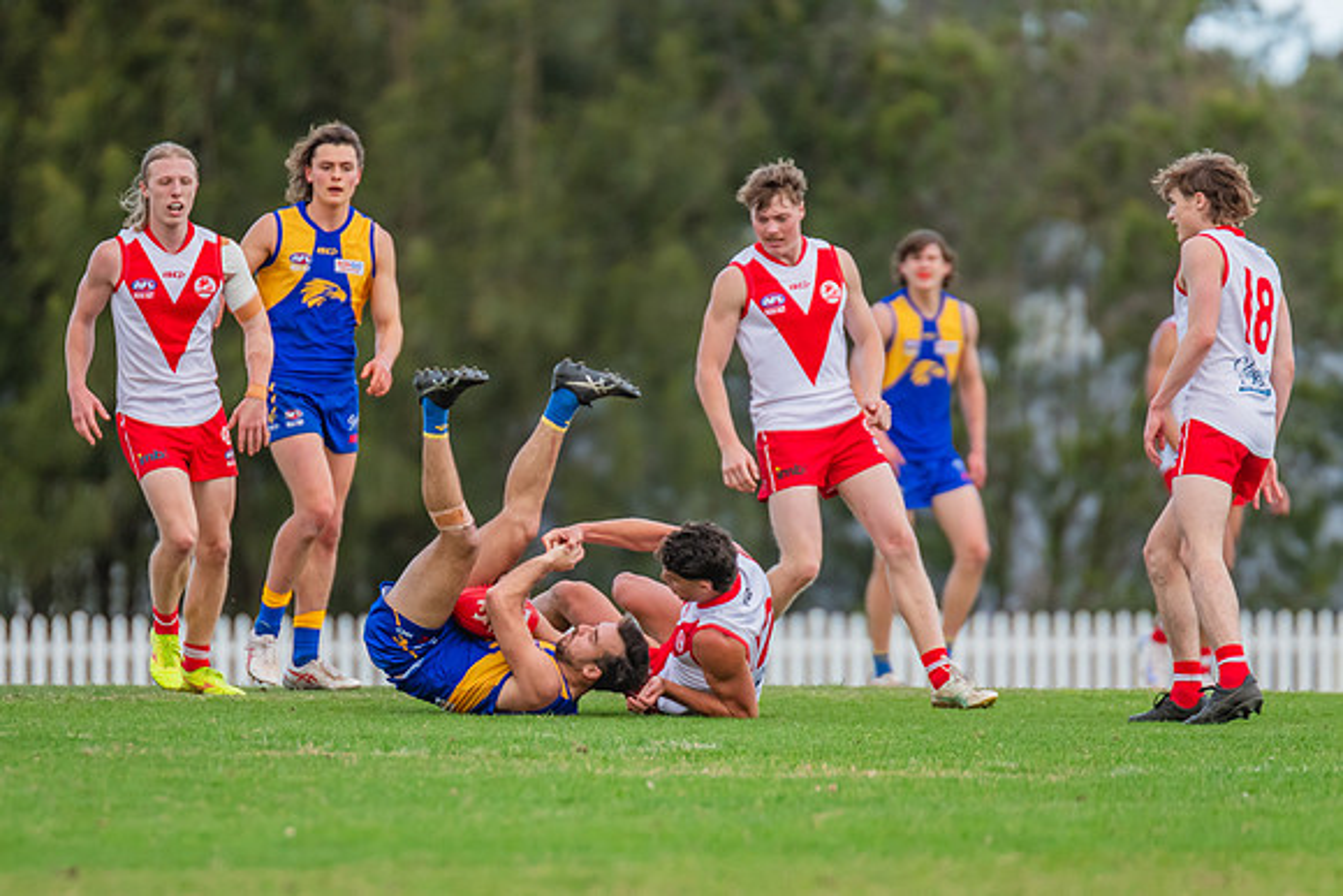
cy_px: 537
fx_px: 23273
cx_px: 521
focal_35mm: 624
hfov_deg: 3.3
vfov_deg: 2.2
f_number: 4
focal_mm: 420
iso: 900
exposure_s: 1/1250
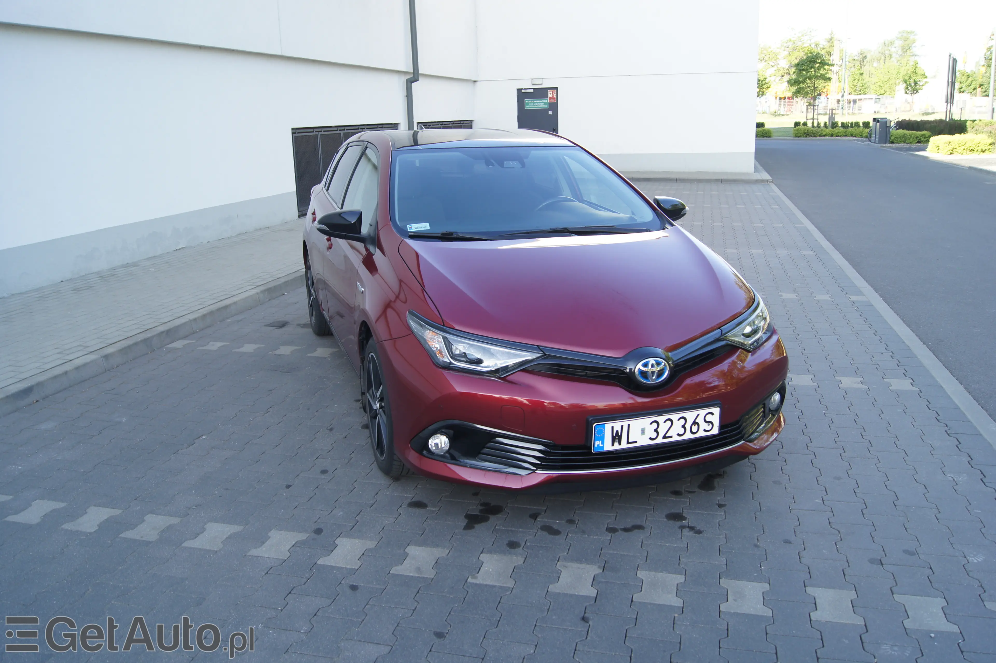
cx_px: 498
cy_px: 332
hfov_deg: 62.0
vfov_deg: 43.6
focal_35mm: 30
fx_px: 830
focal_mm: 20
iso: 100
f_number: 5
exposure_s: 1/80
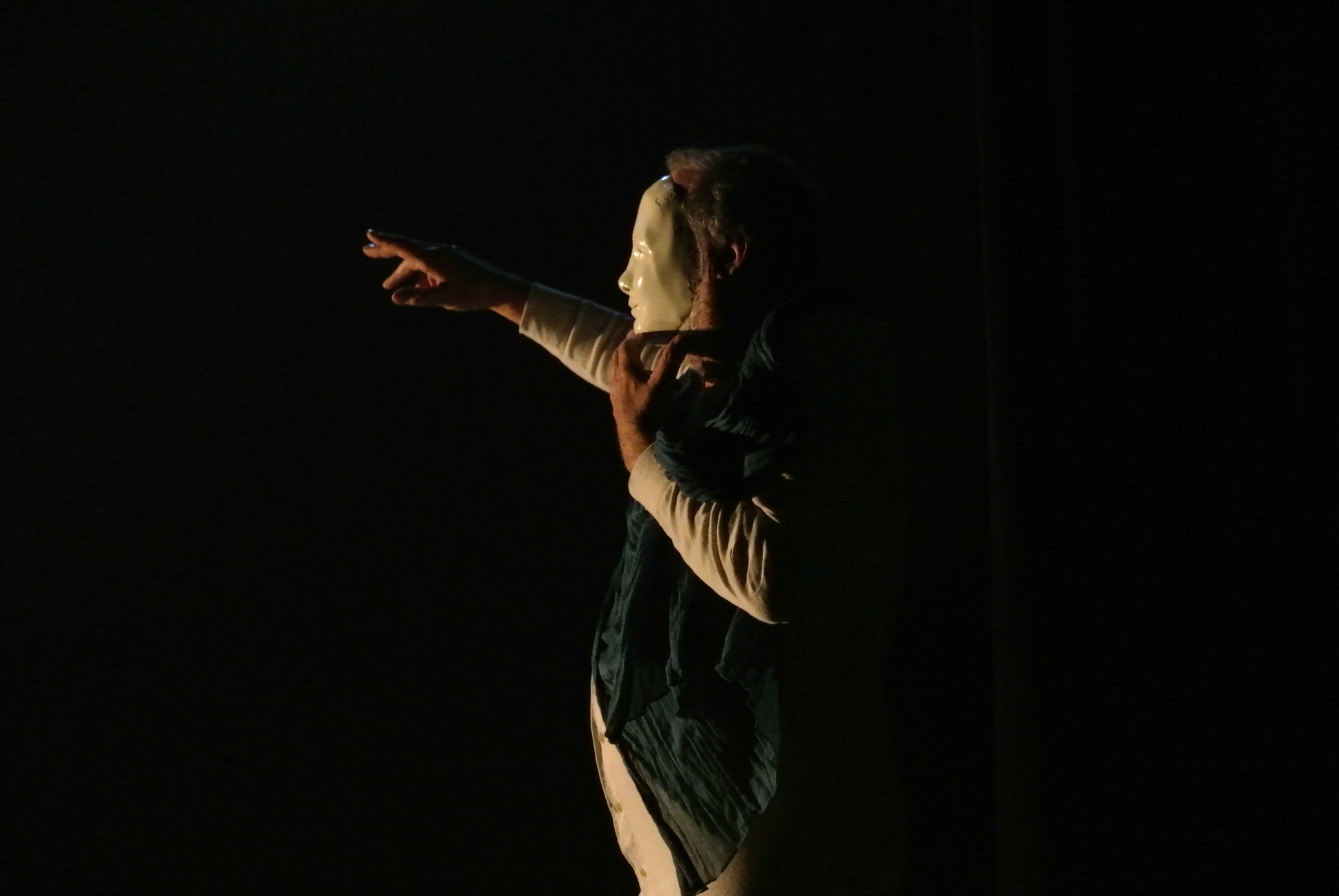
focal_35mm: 81
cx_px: 670
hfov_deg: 25.0
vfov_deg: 16.9
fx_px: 3016
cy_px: 448
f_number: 3.8
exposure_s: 1/80
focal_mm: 30
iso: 3200
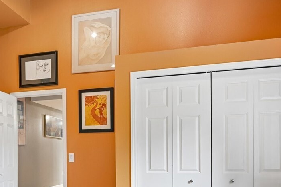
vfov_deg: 28.6
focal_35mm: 46
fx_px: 359
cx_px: 49
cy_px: 149
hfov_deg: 40.6
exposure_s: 1/4
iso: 400
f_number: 8
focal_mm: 19
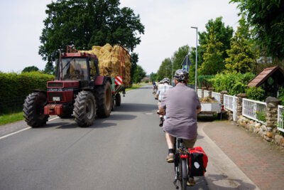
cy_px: 95
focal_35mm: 35
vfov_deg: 37.9
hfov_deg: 54.4
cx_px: 142
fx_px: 276
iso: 100
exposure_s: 1/200
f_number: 7.1
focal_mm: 35
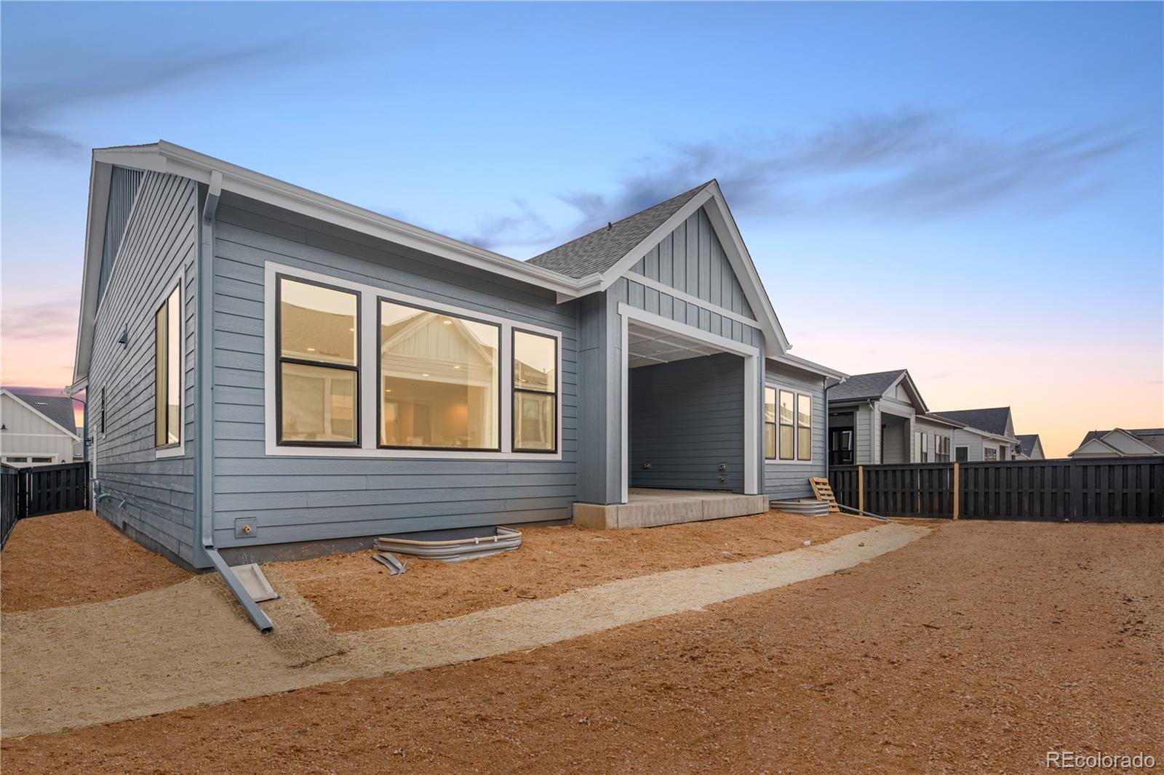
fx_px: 533
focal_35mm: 16
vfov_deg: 72.0
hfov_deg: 95.0
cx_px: 582
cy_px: 388
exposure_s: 1/50
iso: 160
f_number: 8
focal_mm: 16.5
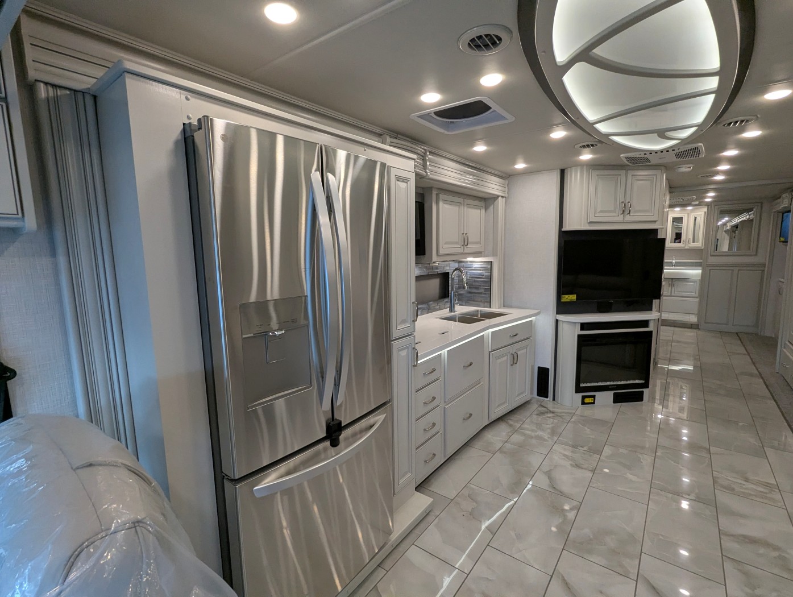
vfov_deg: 78.2
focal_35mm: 16
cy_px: 298
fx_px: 367
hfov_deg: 94.4
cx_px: 396
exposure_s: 1/132
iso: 179
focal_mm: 2.35
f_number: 2.2
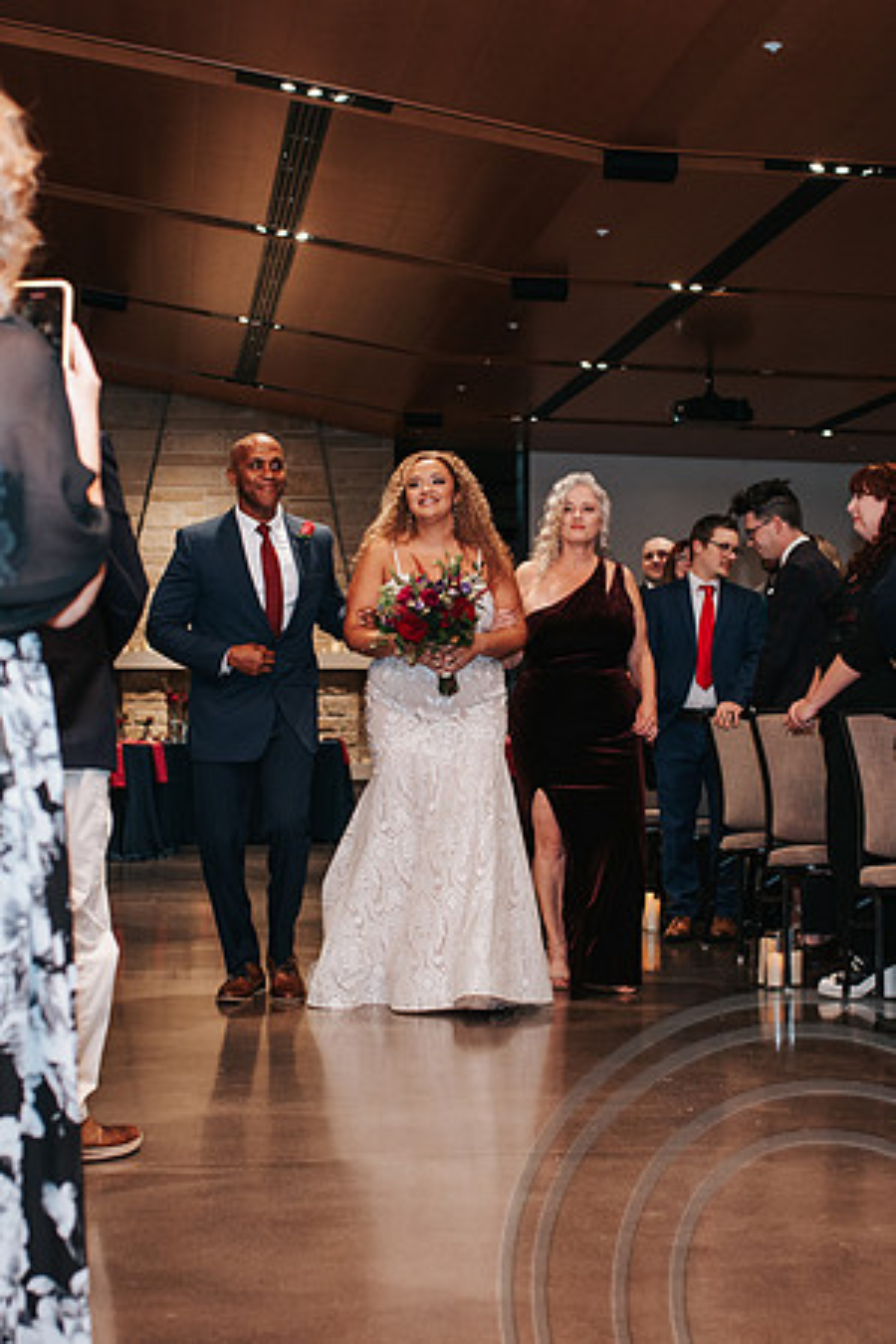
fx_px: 2140
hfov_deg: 23.6
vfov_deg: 34.9
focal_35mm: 57
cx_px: 452
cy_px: 649
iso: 1000
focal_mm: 35
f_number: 2.8
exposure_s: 1/200
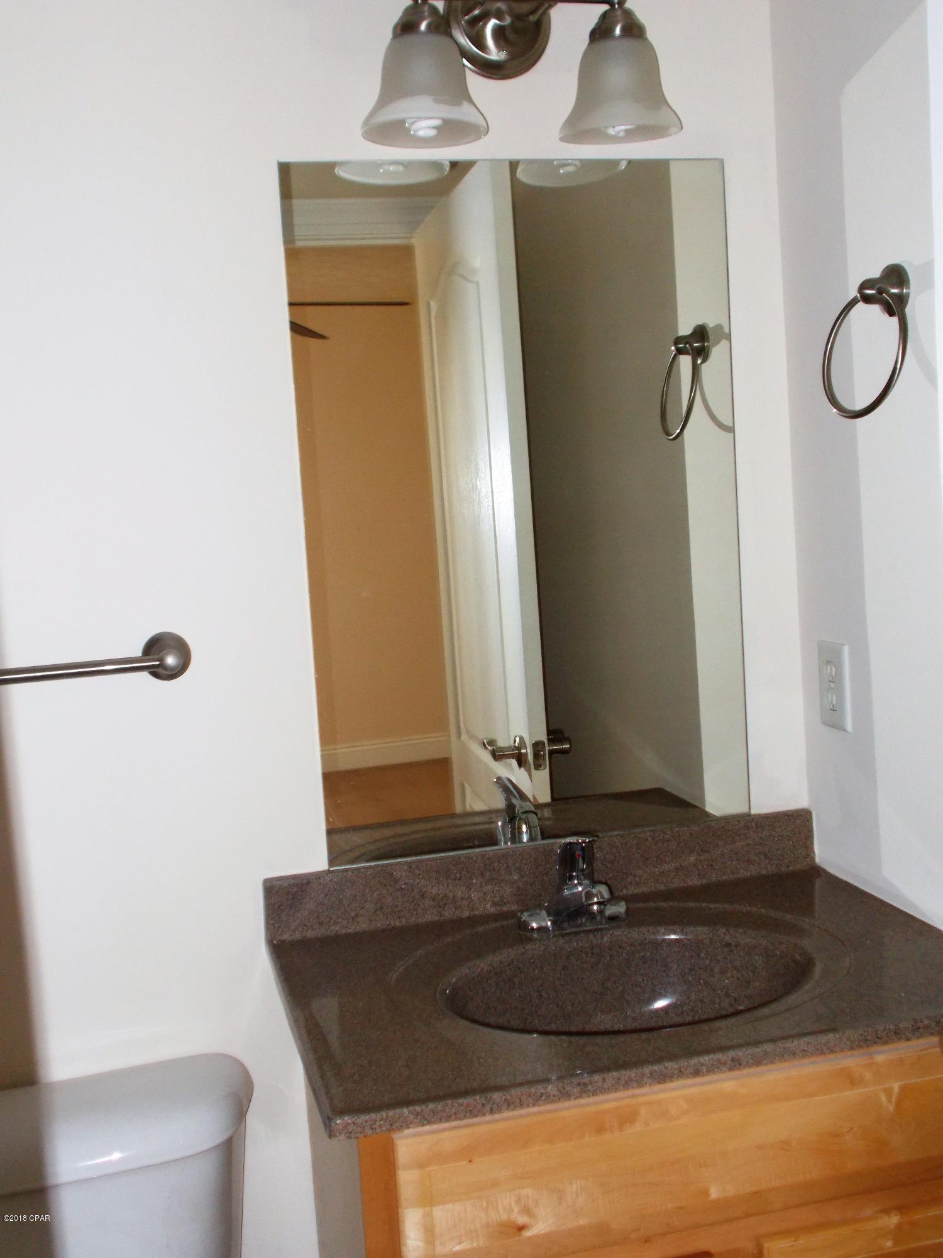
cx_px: 472
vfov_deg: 47.9
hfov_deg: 36.8
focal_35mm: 39
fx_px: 1417
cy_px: 629
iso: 200
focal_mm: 6.9
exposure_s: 1/30
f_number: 3.9
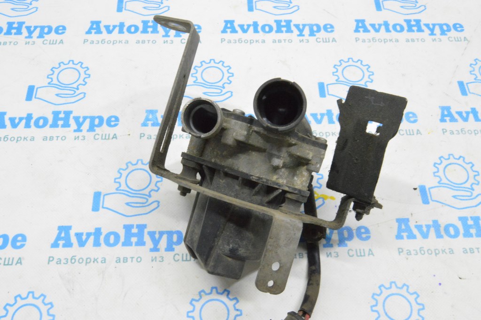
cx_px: 240
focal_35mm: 39
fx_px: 521
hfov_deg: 49.6
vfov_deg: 34.2
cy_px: 160
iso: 6400
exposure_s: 1/15
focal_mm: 26
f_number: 20
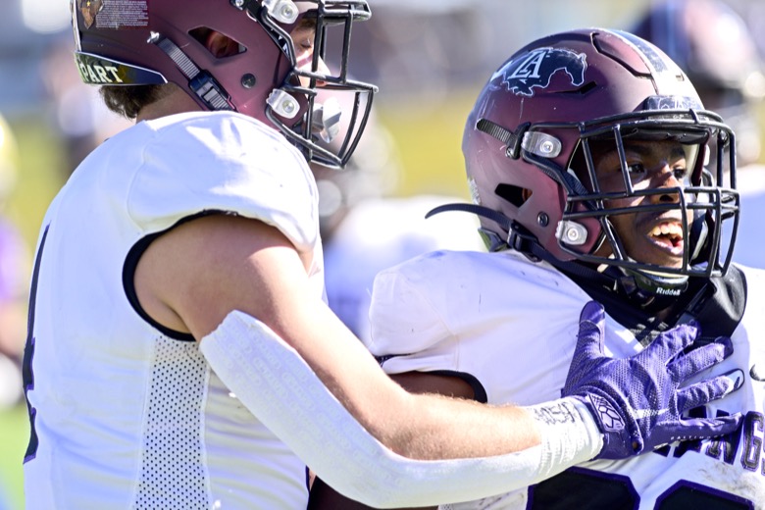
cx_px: 382
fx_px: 6375
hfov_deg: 6.9
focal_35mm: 300
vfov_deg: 4.6
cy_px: 255
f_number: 5
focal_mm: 300
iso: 200
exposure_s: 1/1600
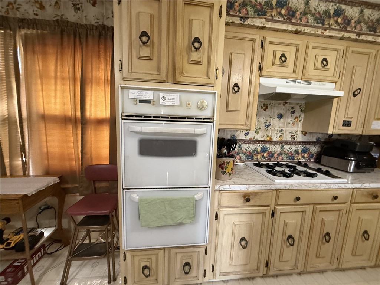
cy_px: 142
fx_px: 154
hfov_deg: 102.1
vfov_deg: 85.7
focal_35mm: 14
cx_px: 190
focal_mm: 2.22
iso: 500
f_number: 2.2
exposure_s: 1/60
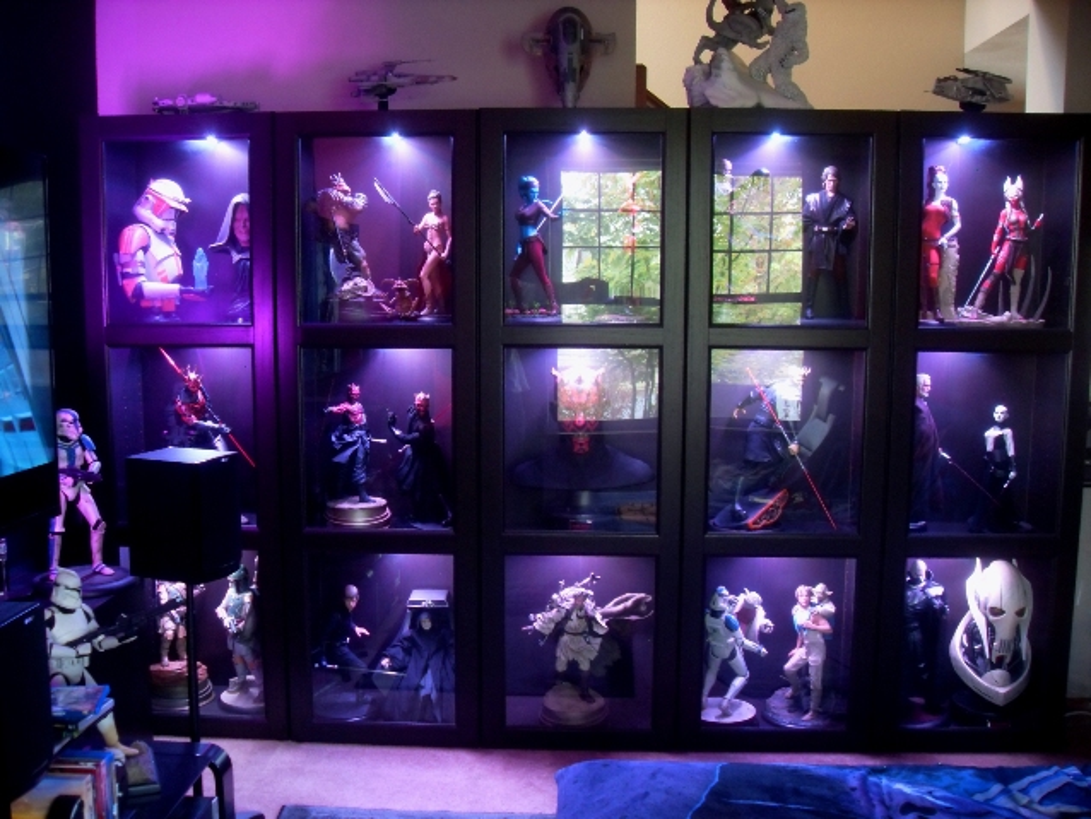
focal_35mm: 34
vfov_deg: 41.8
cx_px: 546
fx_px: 1072
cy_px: 410
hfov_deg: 53.9
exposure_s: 1/1.43
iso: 200
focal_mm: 6.3
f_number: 2.8
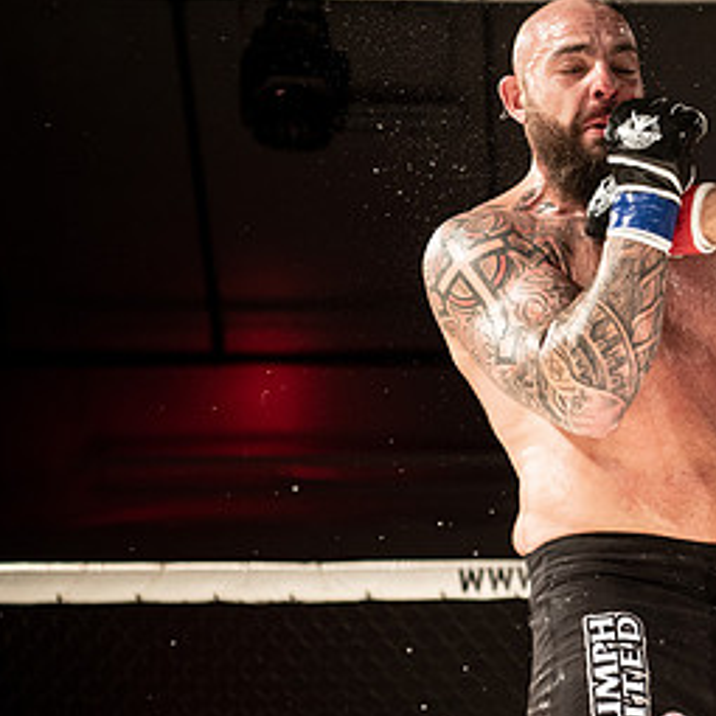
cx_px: 781
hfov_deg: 14.2
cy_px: 361
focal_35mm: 120
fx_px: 2808
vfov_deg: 14.5
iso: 1100
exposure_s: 1/1000
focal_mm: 62
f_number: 2.8
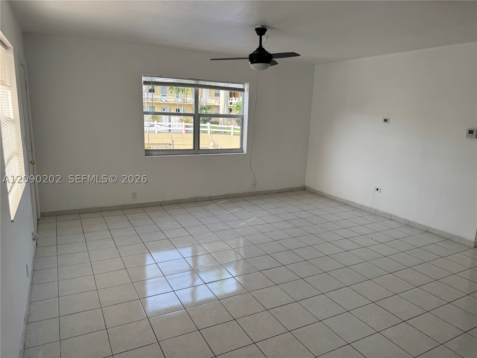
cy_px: 179
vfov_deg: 56.8
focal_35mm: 24
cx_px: 238
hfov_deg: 71.6
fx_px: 331
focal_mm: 6.76
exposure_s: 1/284
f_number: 1.78
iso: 80
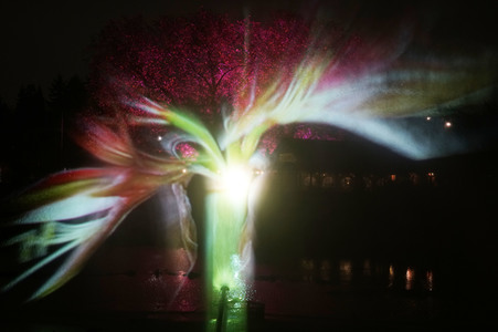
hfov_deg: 23.9
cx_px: 249
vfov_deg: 16.0
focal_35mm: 85
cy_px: 166
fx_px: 1175
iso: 1600
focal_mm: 85
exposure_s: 1/60
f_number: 1.8
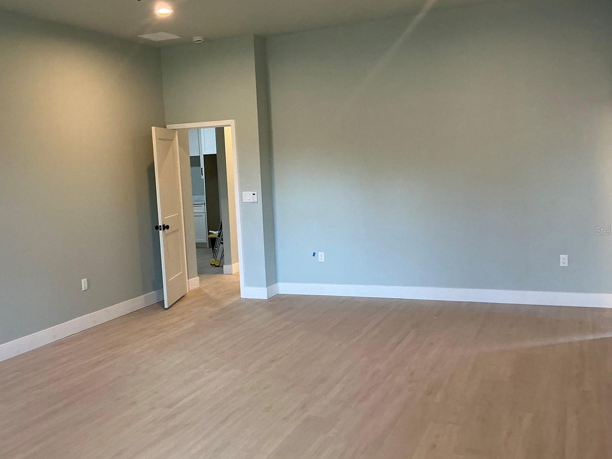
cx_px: 258
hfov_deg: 52.4
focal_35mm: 35
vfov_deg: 40.7
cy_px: 230
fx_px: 619
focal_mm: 3
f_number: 1.8
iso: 100
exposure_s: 1/60
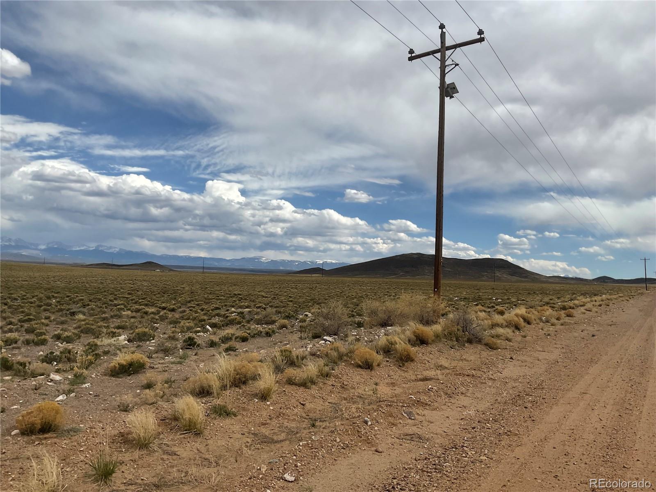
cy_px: 246
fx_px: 550
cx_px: 328
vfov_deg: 48.2
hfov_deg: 61.7
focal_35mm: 29
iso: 16
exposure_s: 1/3322
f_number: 1.8
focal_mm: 3
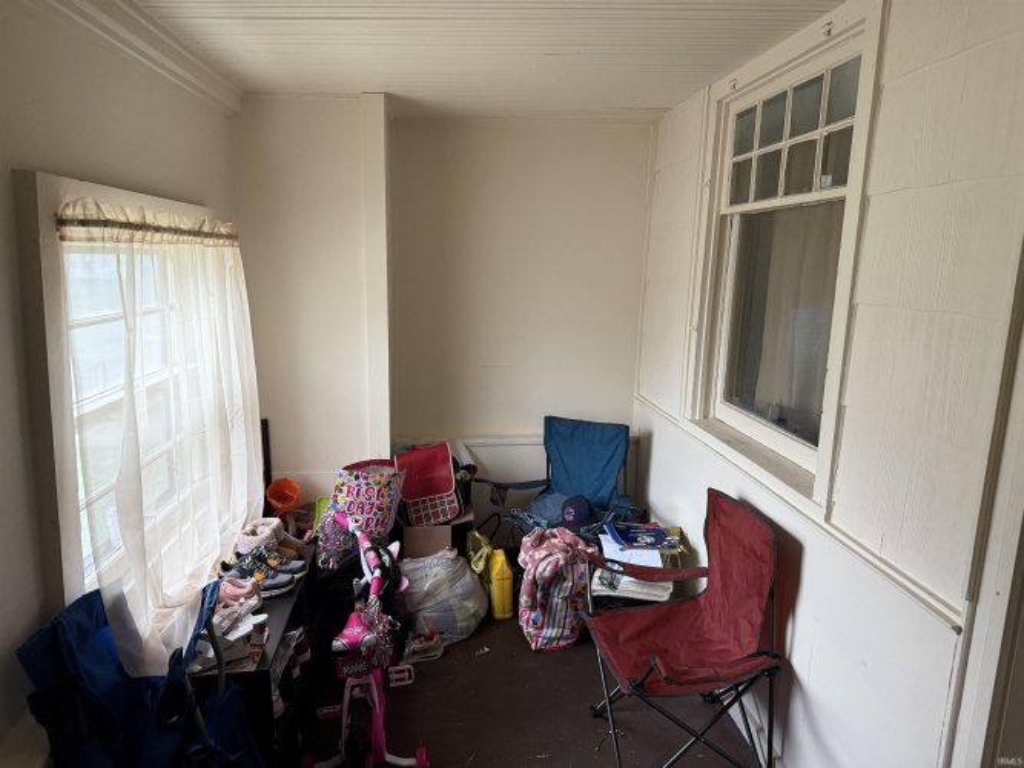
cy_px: 384
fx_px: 710
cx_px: 512
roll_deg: -0.6
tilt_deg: -10.7
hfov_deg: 71.6
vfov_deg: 56.8
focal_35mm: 24
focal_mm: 6.76
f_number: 1.78
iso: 320
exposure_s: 1/60
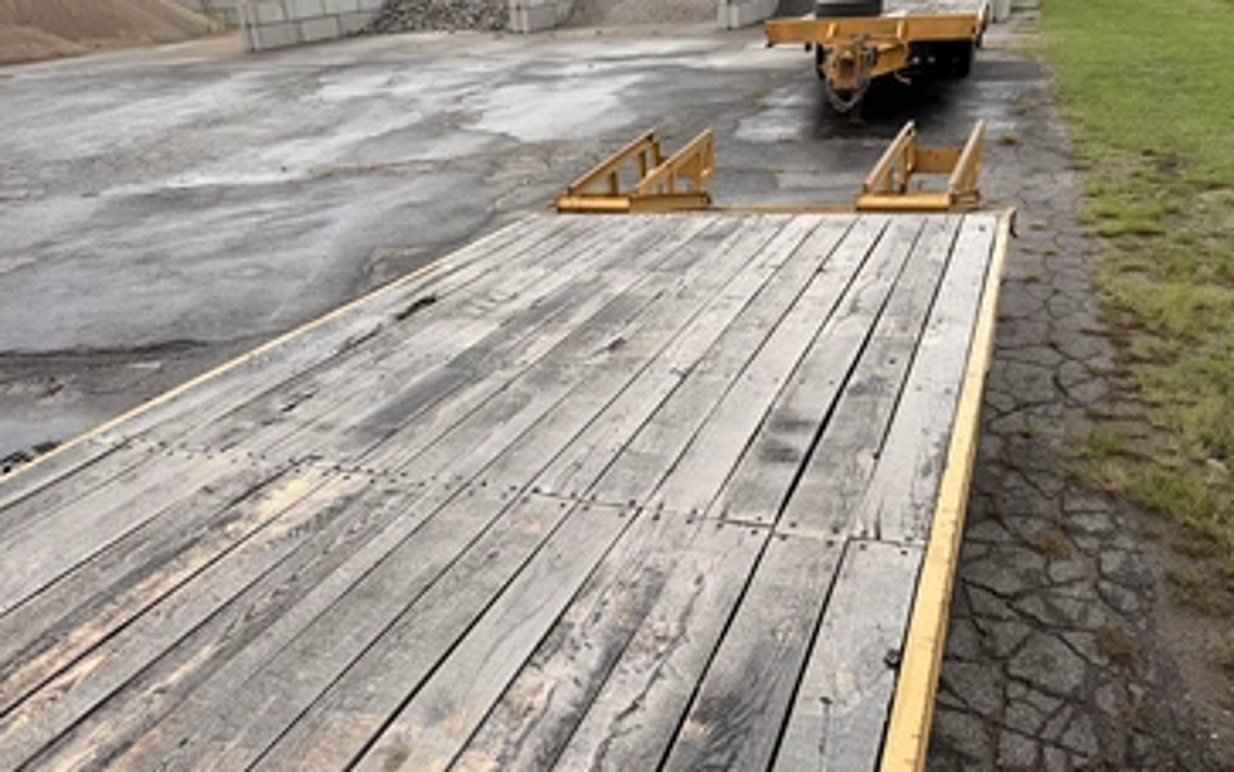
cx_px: 585
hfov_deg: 66.4
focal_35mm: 28
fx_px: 942
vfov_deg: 44.4
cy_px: 449
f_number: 1.78
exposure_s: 1/2000
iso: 80
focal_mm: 6.76
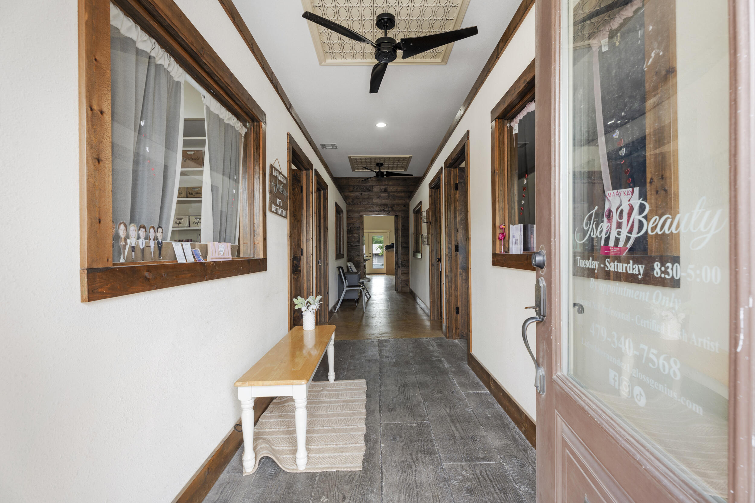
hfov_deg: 96.7
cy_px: 252
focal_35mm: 16
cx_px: 378
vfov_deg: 73.8
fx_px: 336
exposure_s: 1/6
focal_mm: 16
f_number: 8
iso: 200
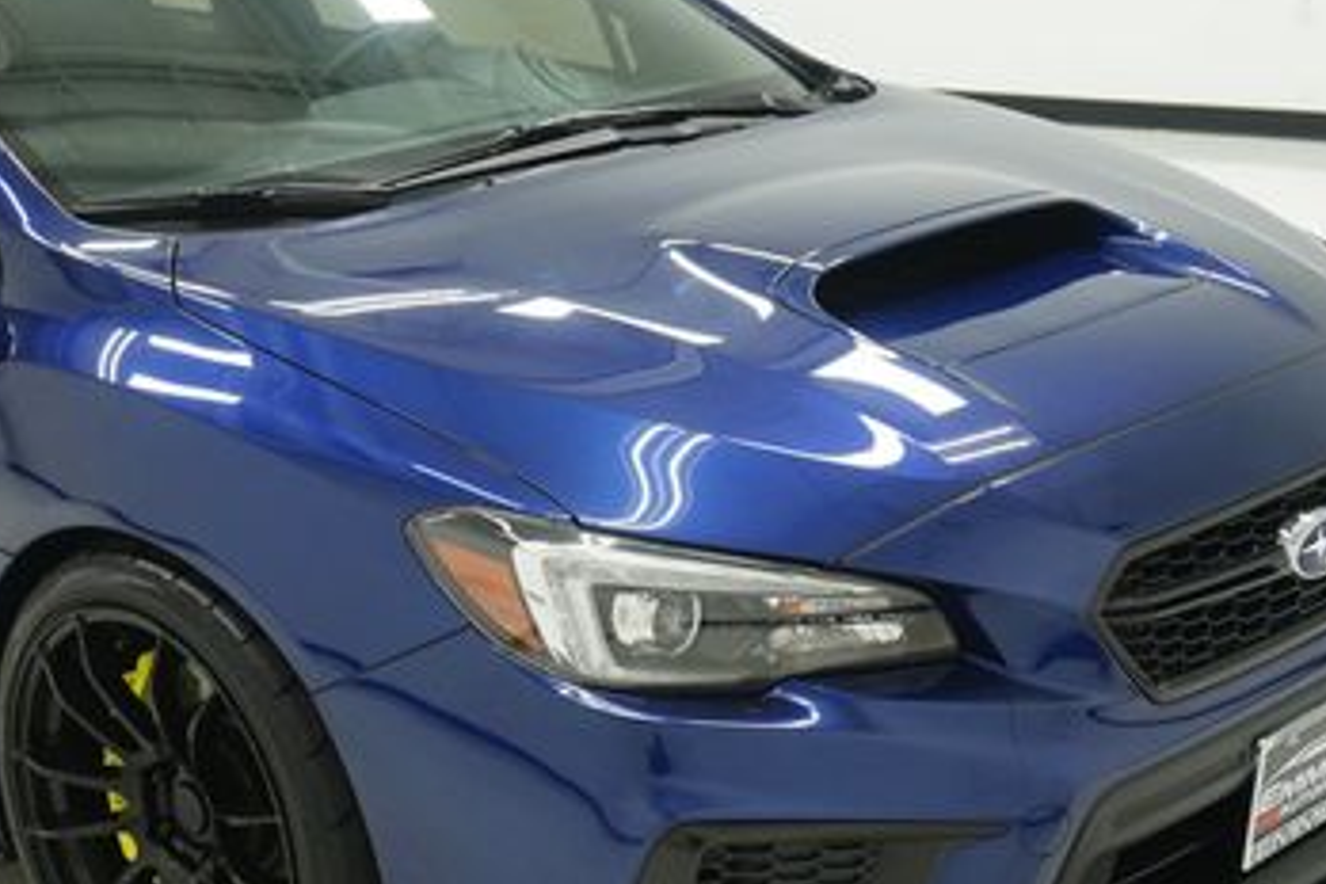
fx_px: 2504
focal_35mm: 68
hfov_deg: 29.3
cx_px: 366
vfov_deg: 20.0
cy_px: 452
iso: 1000
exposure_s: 1/200
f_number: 5.6
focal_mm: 25
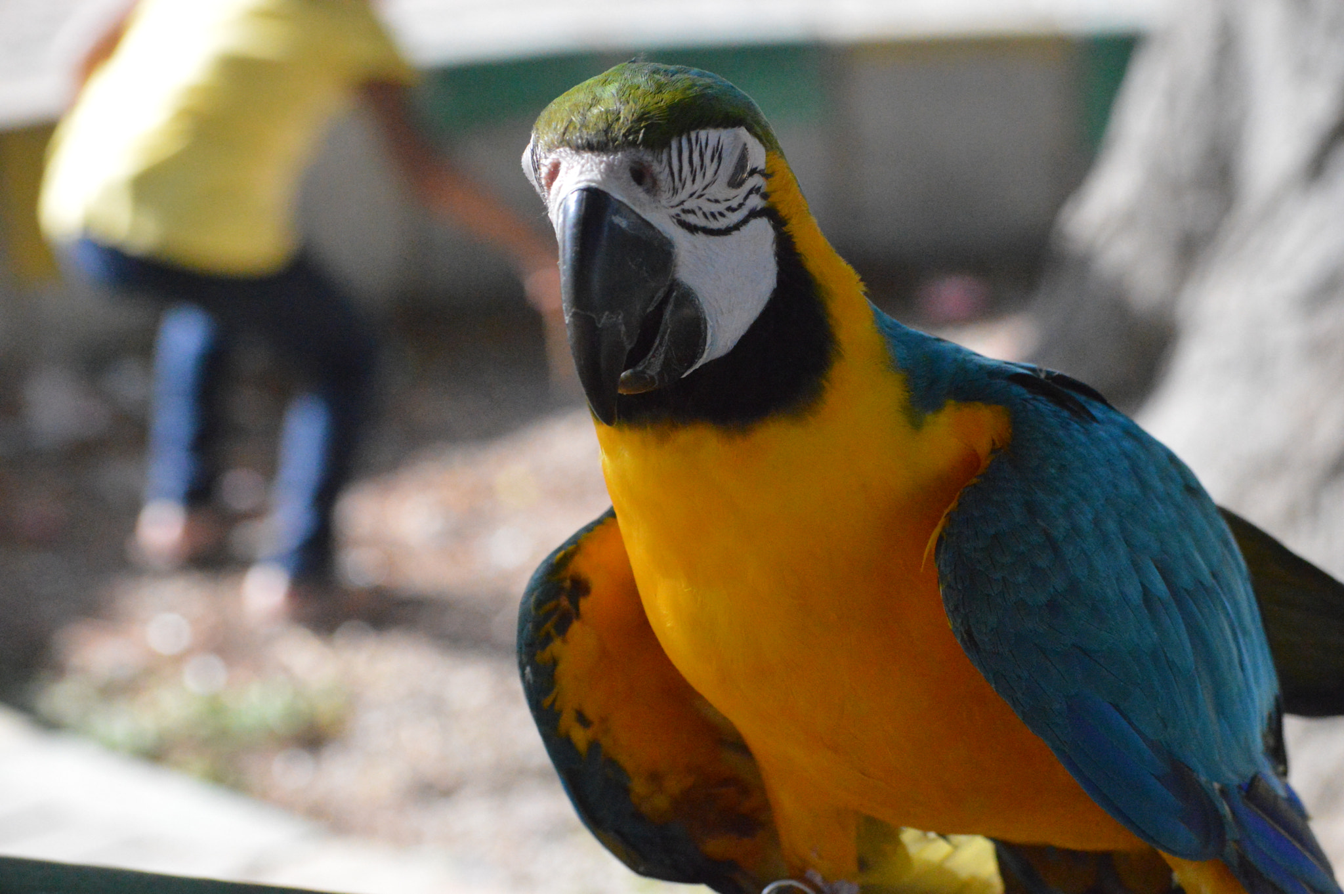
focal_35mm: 112
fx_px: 4197
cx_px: 672
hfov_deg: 18.2
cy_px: 447
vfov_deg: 12.2
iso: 6400
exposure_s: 1/2500
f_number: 8
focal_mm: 75
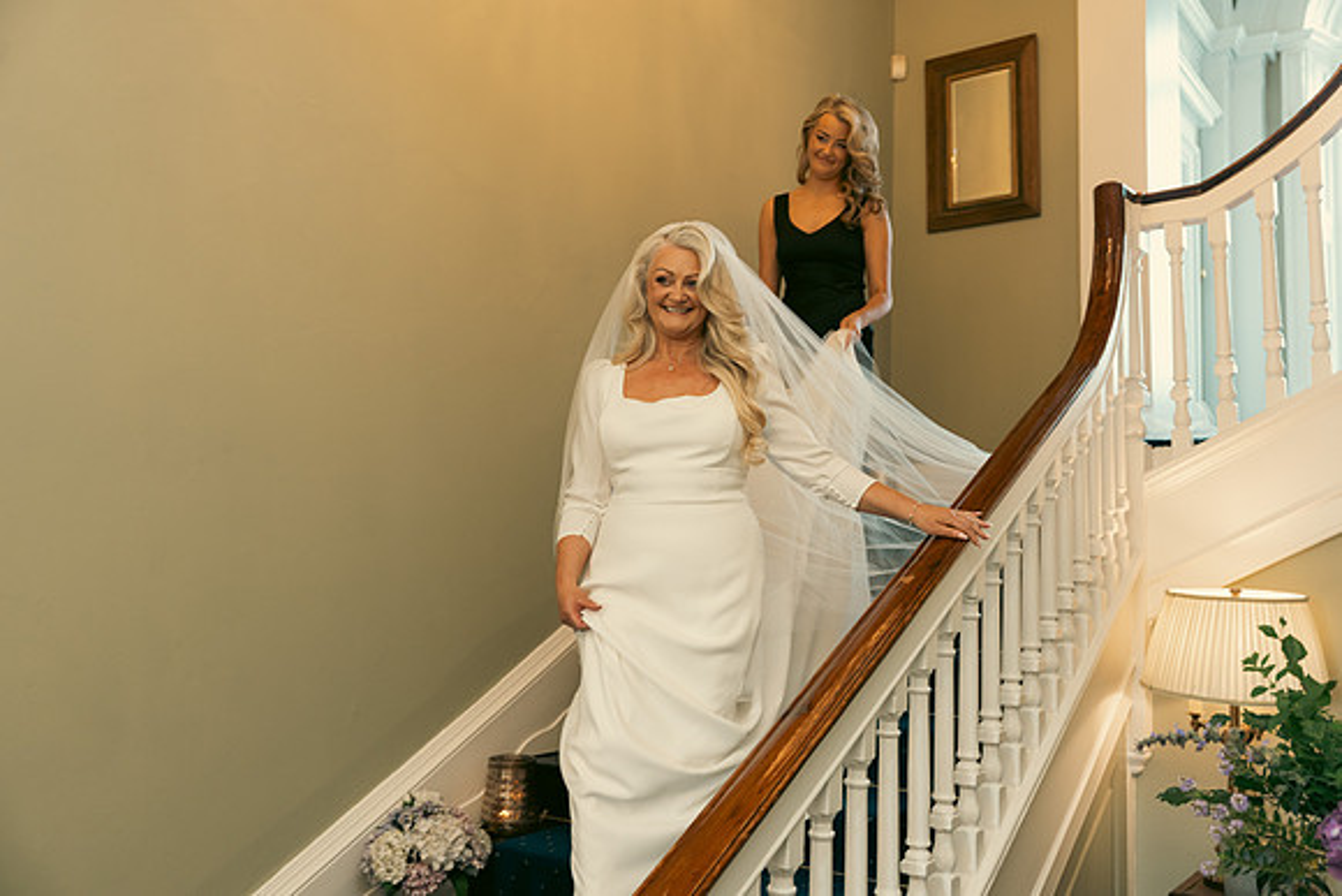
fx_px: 1193
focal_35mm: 32
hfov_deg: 58.7
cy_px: 448
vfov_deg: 41.1
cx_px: 671
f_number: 3.5
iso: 1000
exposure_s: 1/160
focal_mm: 32
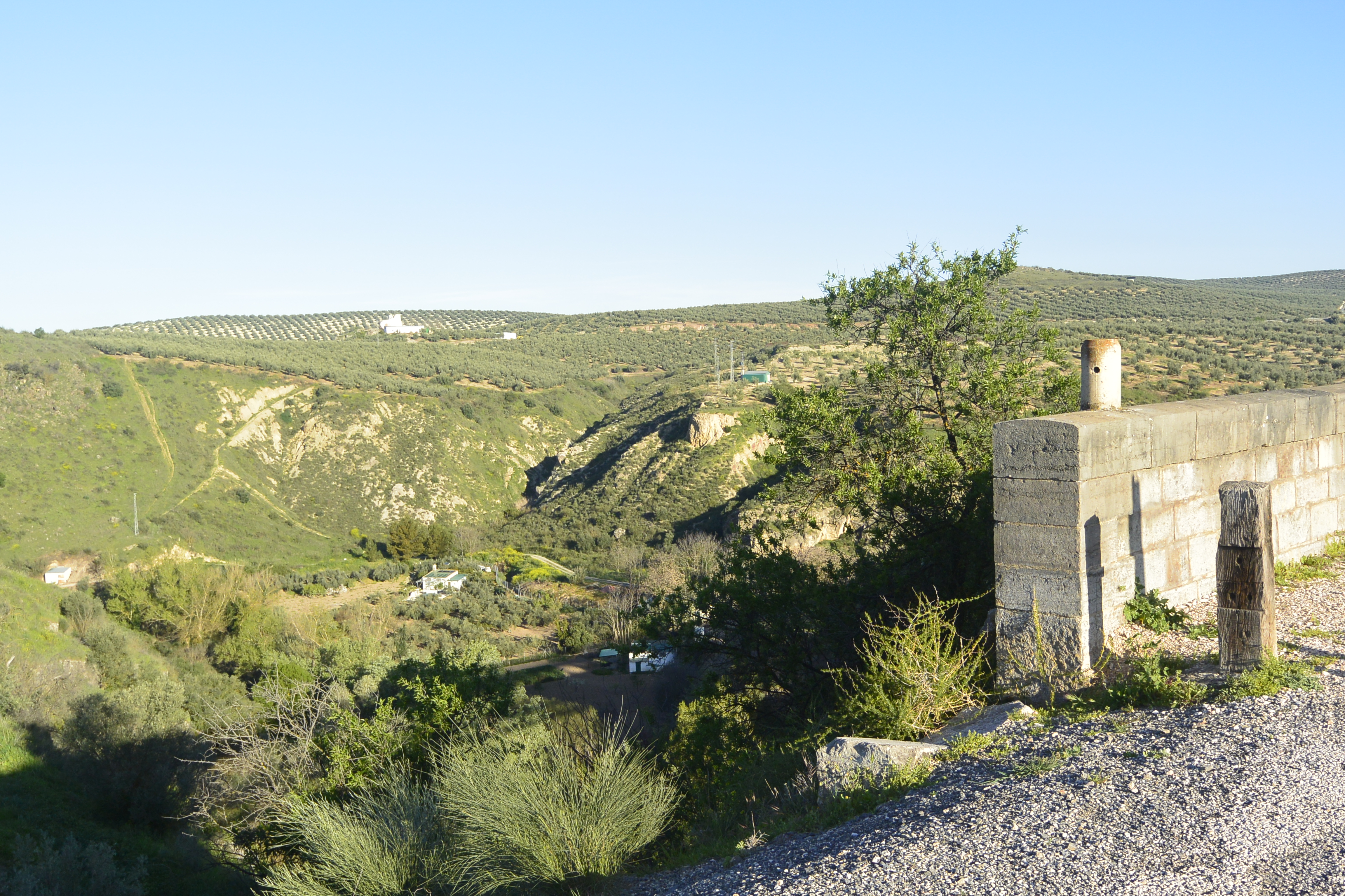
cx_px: 672
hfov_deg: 54.4
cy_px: 448
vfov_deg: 37.9
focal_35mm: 35
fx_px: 1308
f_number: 5.6
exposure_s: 1/400
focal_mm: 13
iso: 160
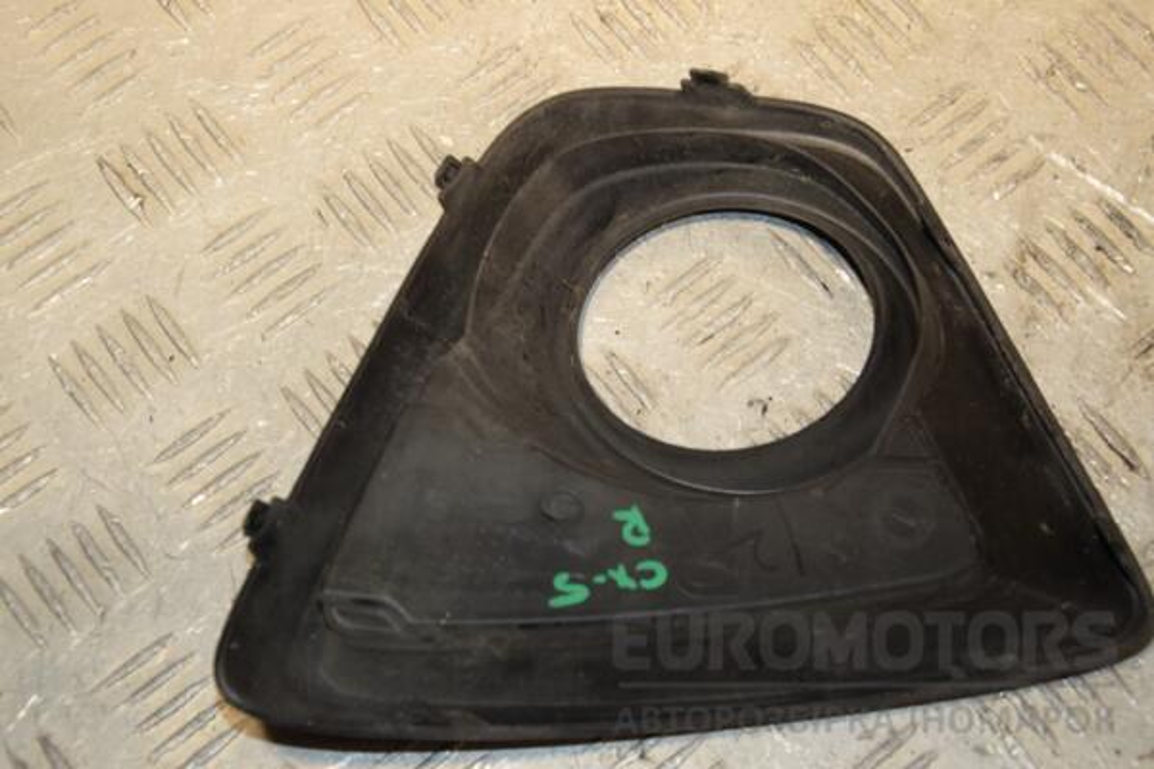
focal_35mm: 68
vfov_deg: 20.2
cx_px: 577
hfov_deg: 29.9
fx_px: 2164
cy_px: 384
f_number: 6.3
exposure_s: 1/200
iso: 800
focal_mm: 45
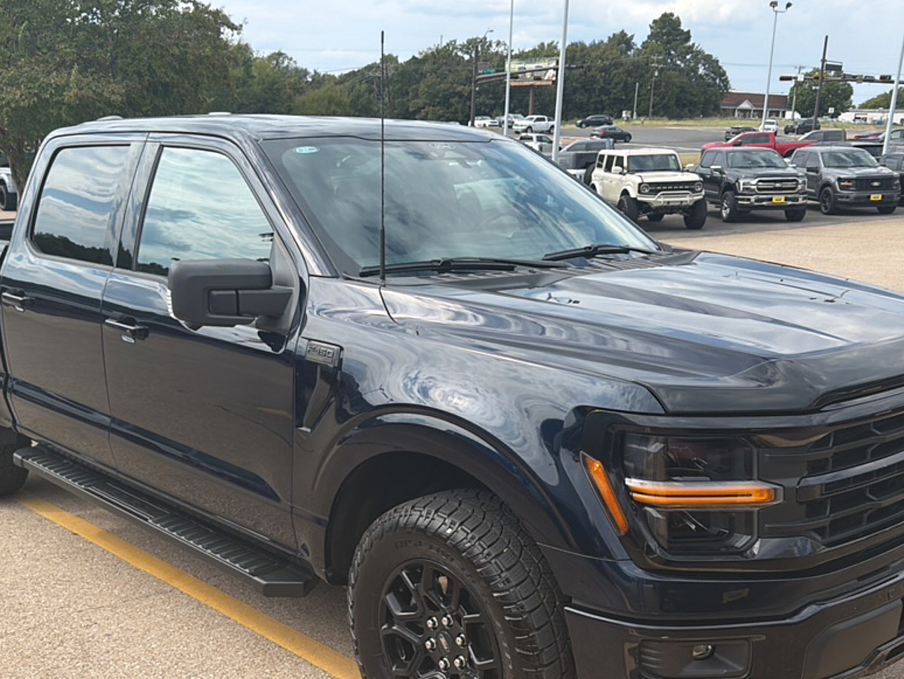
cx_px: 407
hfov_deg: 58.2
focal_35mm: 31
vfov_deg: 45.3
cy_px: 401
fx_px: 810
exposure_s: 1/2525
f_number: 1.78
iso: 80
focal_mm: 6.76
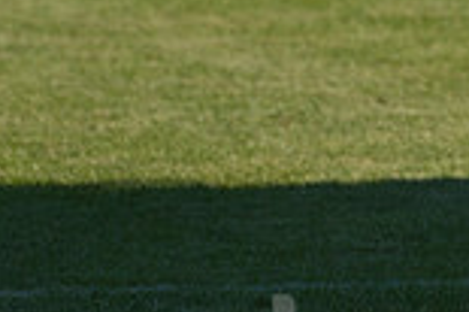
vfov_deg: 1.0
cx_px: 793
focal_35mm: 1345
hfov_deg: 1.5
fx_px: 17504
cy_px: -21
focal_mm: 240
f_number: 5.6
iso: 320
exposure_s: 1/2000
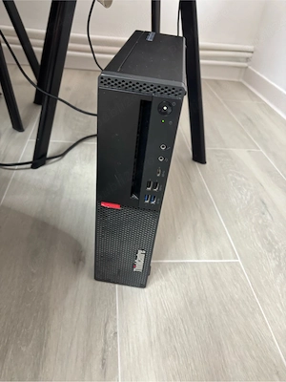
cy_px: 191
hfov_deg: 53.1
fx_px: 286
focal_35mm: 26
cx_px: 143
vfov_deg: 67.3
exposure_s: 1/50
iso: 250
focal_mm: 5.96
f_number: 1.6
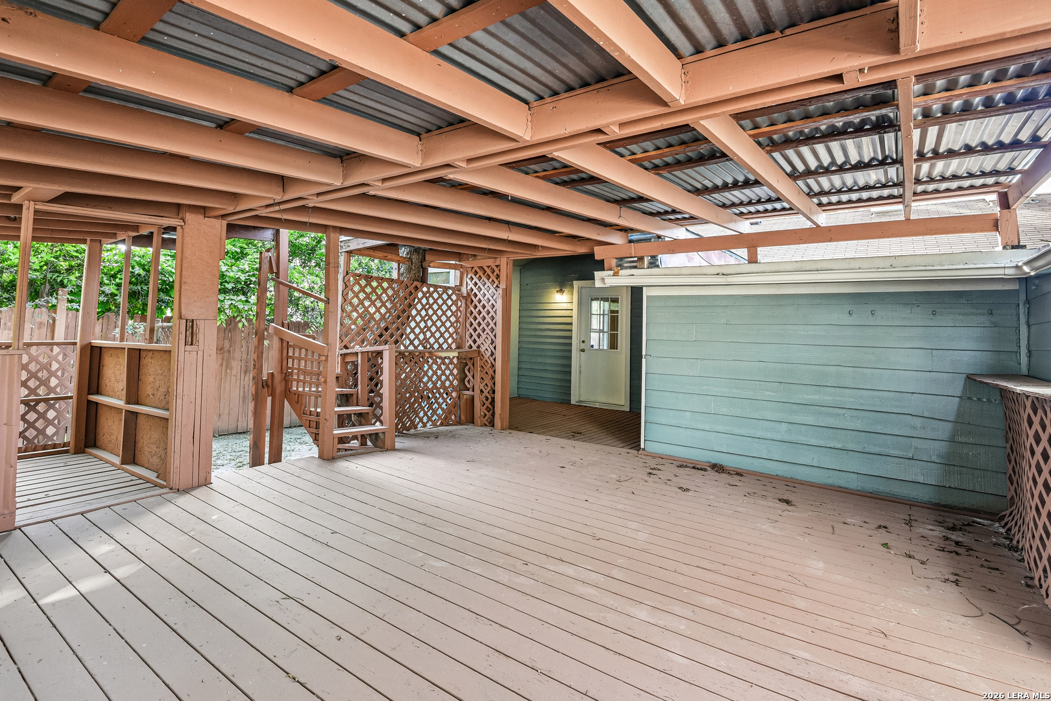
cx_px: 526
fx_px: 467
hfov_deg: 96.7
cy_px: 350
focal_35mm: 16
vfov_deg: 73.7
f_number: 8
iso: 1600
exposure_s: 1/15
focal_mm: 16
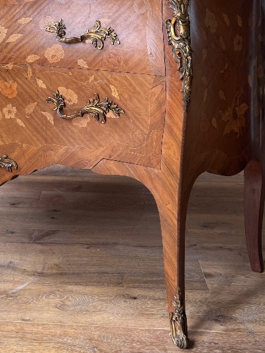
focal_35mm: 54
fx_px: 551
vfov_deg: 33.2
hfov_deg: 26.7
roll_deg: -0.9
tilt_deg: -2.1
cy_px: 18
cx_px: 64
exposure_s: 1/121
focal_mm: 6.76
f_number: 1.78
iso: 80
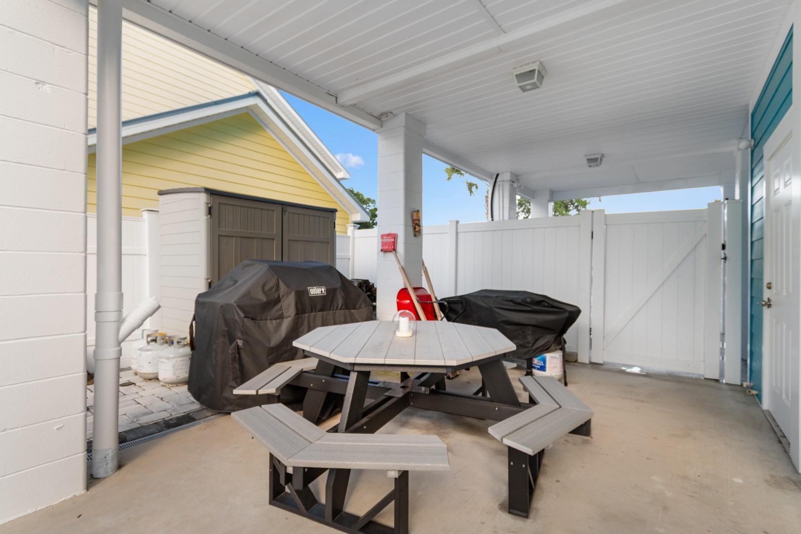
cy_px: 267
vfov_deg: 73.7
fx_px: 356
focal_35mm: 16
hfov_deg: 96.7
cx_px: 400
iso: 100
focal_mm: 11
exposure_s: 1/100
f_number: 5
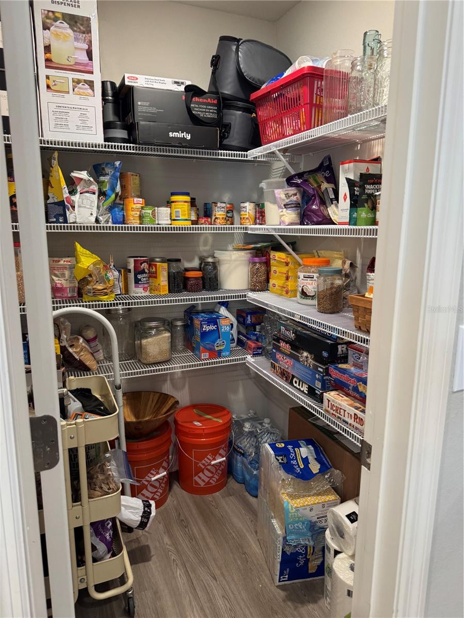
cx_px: 232
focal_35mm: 24
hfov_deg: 56.8
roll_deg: -0.1
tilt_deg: -10.5
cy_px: 309
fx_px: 429
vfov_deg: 71.6
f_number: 1.78
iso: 250
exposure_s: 1/60
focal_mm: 6.76
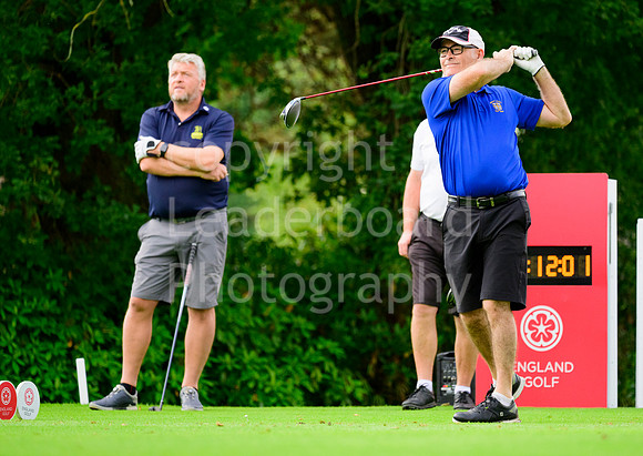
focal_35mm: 295
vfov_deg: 4.9
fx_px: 5376
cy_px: 198
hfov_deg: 6.8
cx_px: 387
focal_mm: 250
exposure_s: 1/2000
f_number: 5
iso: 1600
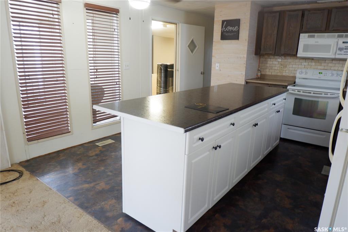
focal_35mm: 24
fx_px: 232
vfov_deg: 53.1
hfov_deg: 73.8
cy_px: 116
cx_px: 174
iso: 800
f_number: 3.5
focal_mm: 16
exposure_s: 1/18
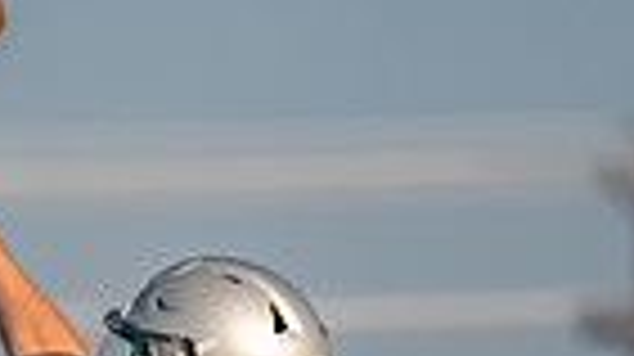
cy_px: 735
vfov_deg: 1.2
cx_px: 62
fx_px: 17232
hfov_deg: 2.1
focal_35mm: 1026
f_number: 2.8
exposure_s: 1/2500
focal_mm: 200
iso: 100
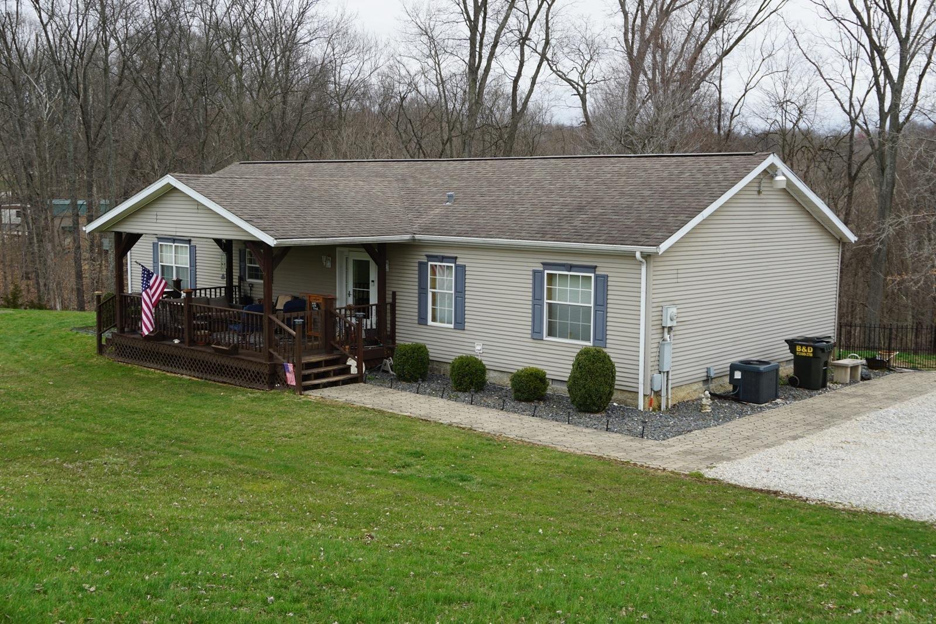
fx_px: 1053
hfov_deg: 47.9
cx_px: 468
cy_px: 312
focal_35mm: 40
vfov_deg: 33.0
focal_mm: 27
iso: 100
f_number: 6.3
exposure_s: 1/80
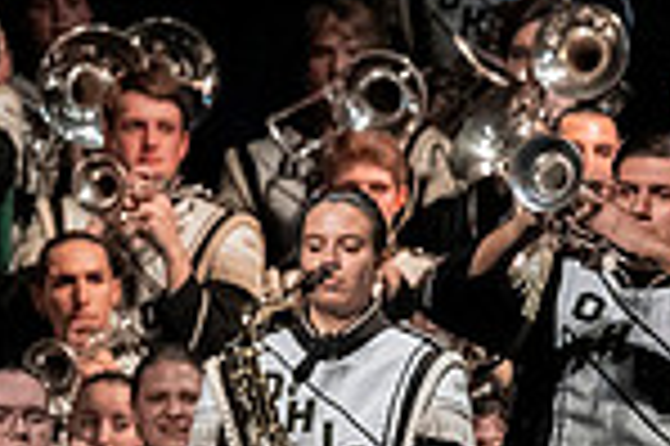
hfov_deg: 2.5
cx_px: 1174
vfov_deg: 1.7
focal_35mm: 819
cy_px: 689
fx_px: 15226
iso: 4000
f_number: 4
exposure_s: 1/500
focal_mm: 140
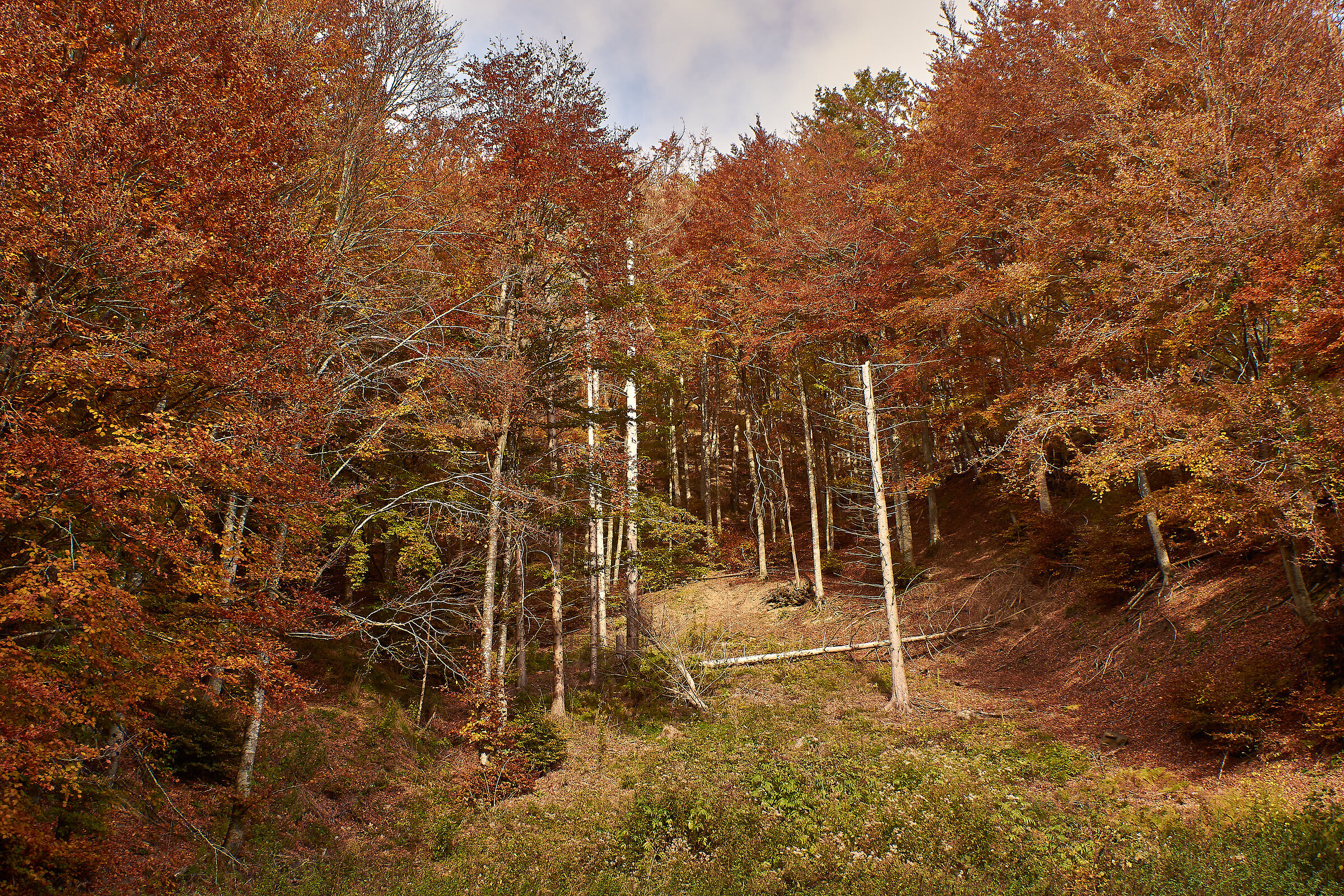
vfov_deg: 36.9
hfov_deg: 53.1
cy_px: 448
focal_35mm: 36
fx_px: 1344
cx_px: 672
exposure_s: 1/20
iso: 100
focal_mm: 24
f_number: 18
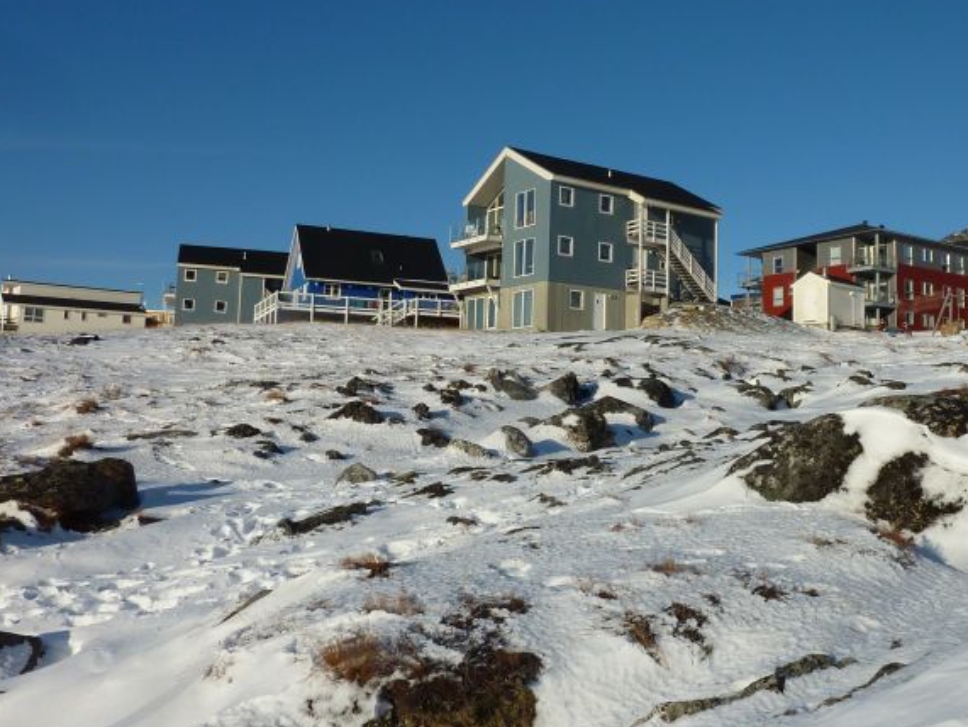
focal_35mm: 35
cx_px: 605
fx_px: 979
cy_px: 322
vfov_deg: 40.7
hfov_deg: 52.0
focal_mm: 4.1
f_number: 5.6
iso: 80
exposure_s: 1/640
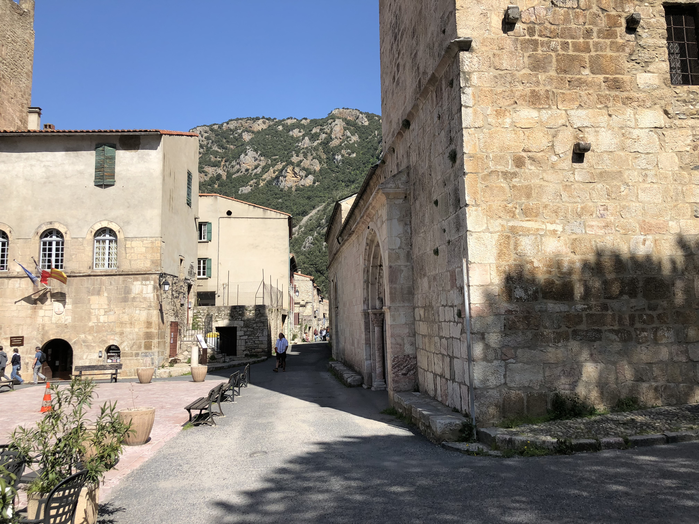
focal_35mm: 28
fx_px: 565
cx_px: 350
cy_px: 262
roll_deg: +2.3
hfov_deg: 63.4
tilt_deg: +7.5
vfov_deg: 49.7
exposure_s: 1/1919
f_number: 1.8
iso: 20
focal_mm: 4
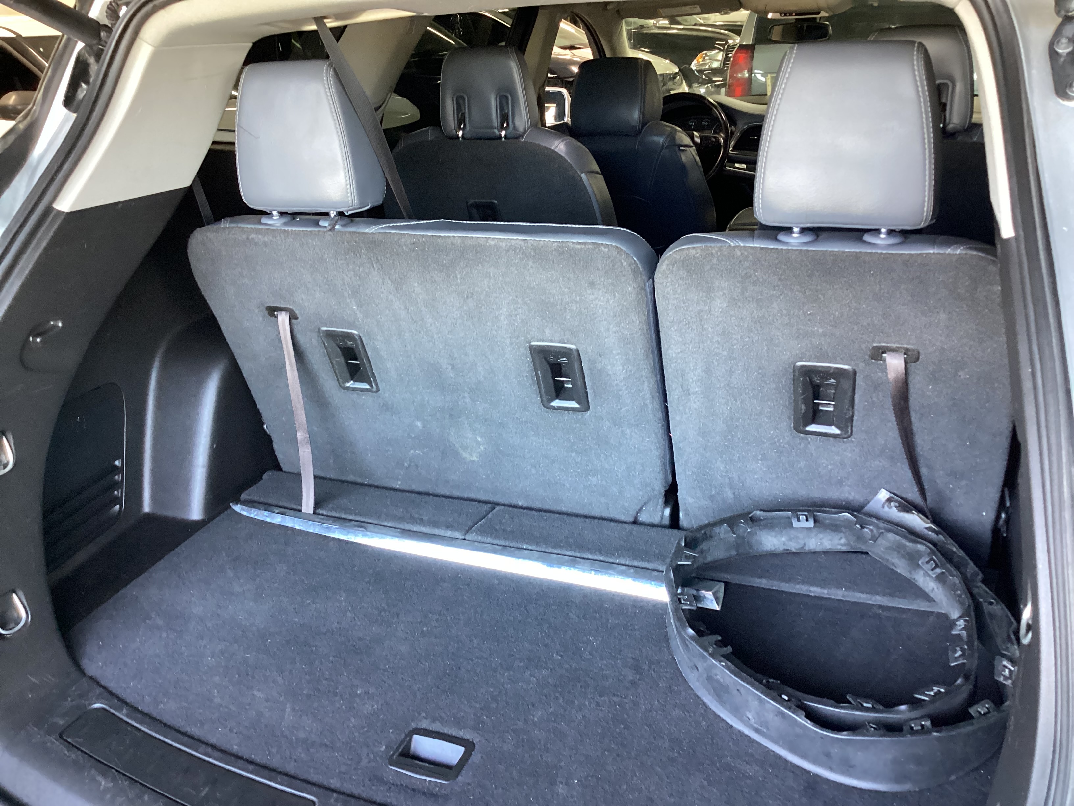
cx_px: 537
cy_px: 403
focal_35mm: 31
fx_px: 962
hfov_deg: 58.4
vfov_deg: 45.4
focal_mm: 3.3
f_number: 2.4
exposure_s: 1/40
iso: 320
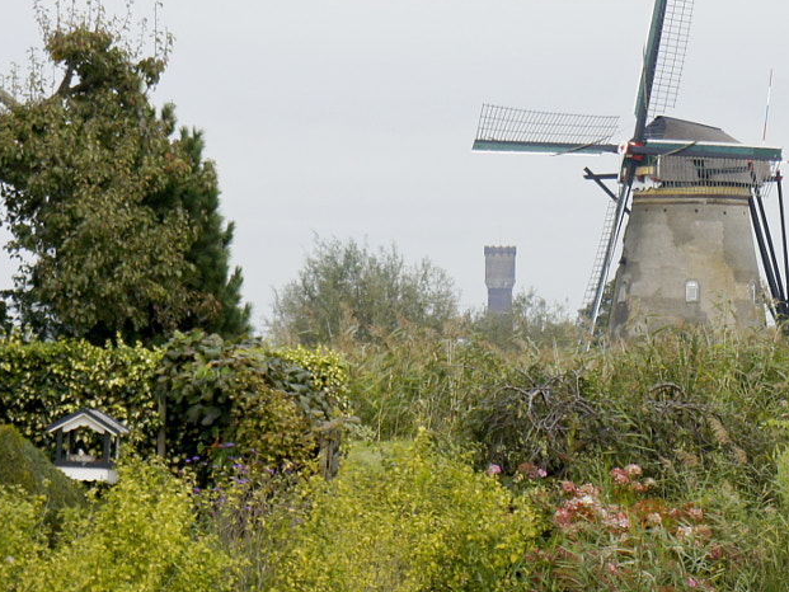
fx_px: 5963
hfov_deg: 7.5
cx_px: 1081
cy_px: 341
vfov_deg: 5.7
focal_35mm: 262
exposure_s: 1/320
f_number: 6.3
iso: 200
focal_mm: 55
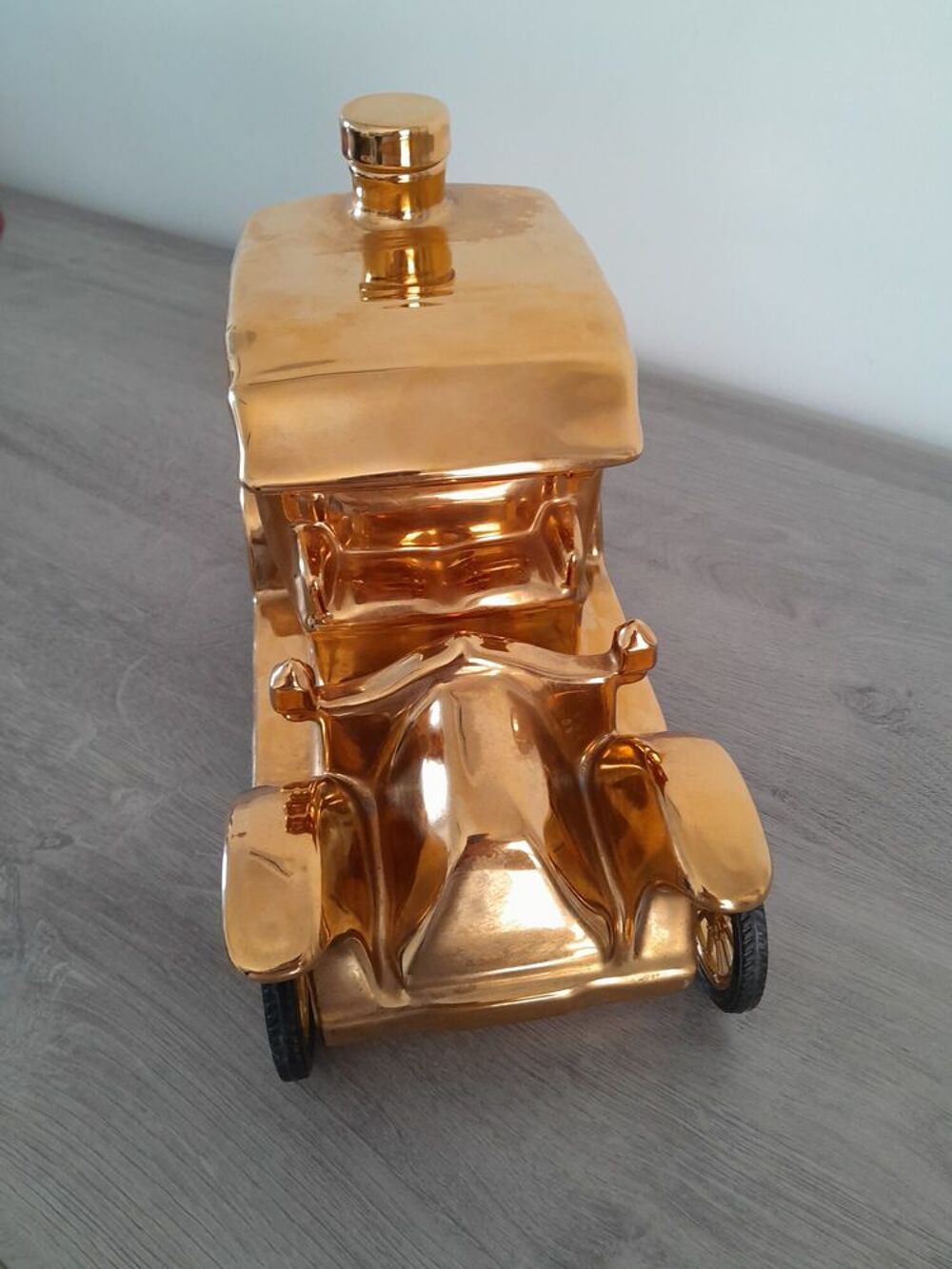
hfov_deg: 53.1
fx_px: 953
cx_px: 476
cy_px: 634
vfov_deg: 67.3
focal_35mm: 26
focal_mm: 3.98
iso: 200
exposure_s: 1/50
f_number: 1.8
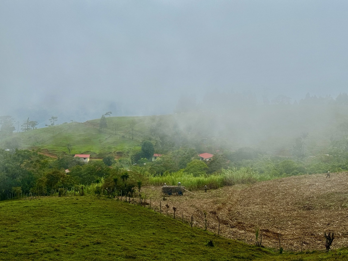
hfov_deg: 39.7
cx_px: 174
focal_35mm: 48
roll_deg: -0.5
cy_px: 130
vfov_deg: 30.3
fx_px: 483
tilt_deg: -3.4
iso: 64
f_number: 1.78
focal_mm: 6.86
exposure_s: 1/5376
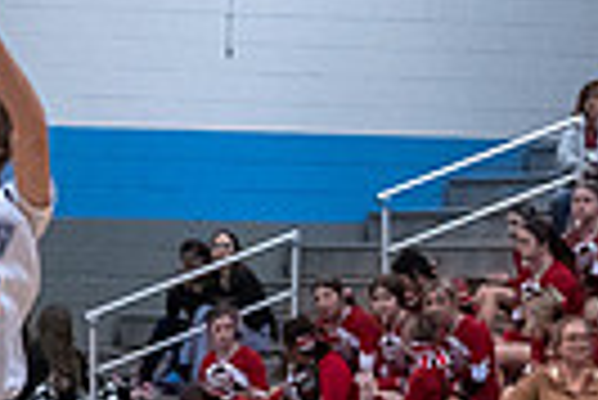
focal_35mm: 275
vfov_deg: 5.0
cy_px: 461
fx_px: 4573
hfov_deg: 7.5
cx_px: 49
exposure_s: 1/500
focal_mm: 42
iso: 4000
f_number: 4
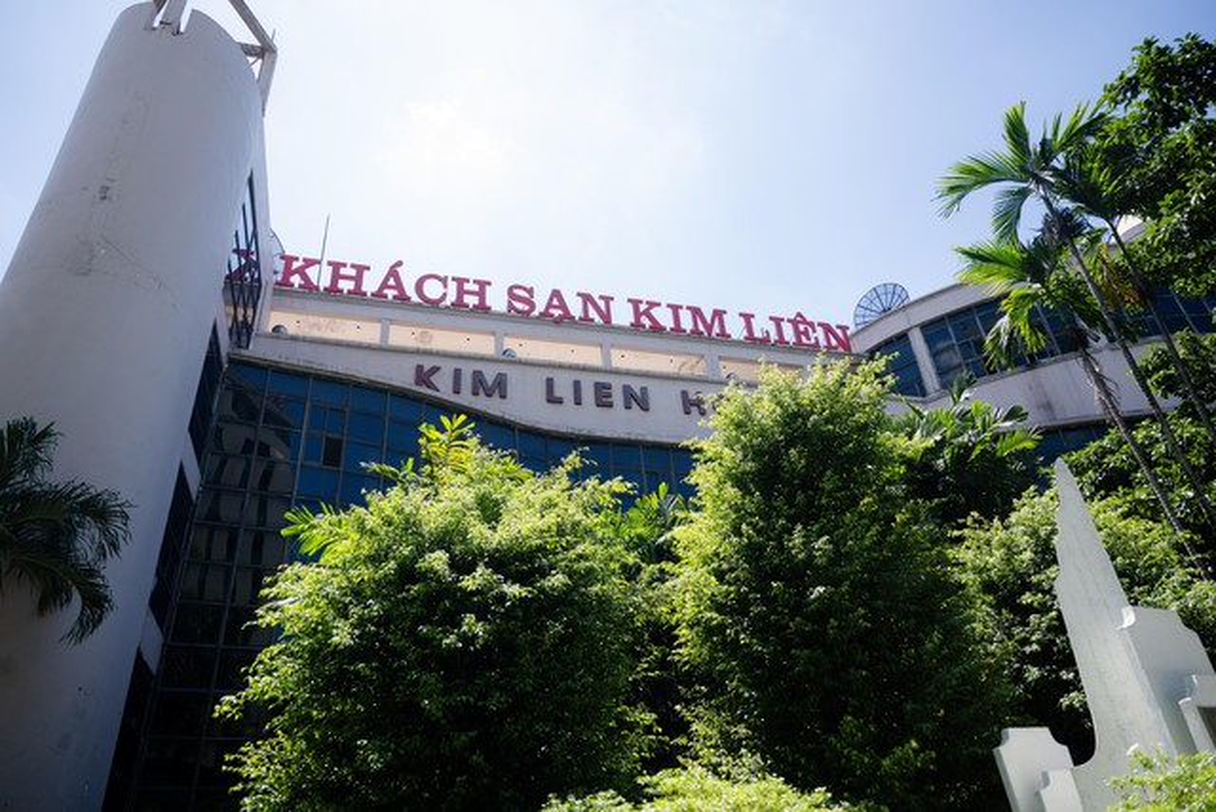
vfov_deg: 53.2
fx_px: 811
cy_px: 406
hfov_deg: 73.7
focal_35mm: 24
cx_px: 608
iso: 200
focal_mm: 24
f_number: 2.8
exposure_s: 1/1250
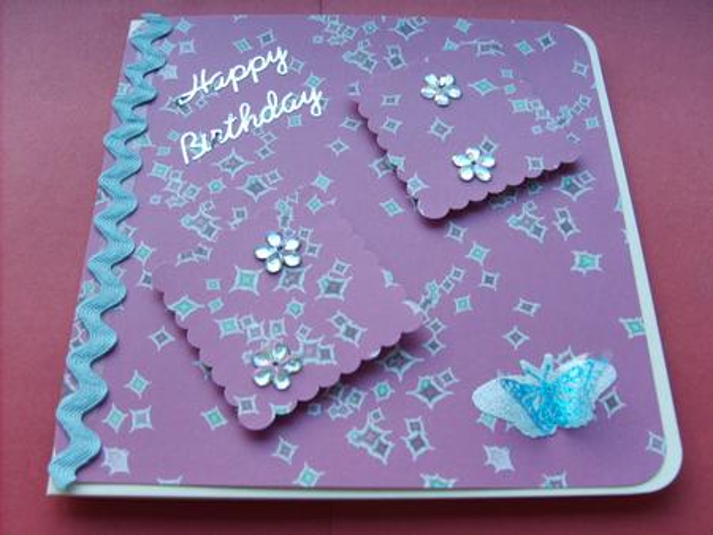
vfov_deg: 40.7
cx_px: 356
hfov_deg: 52.6
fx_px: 721
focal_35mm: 35
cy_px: 268
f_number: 2.8
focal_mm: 5.8
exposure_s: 1/30
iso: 96
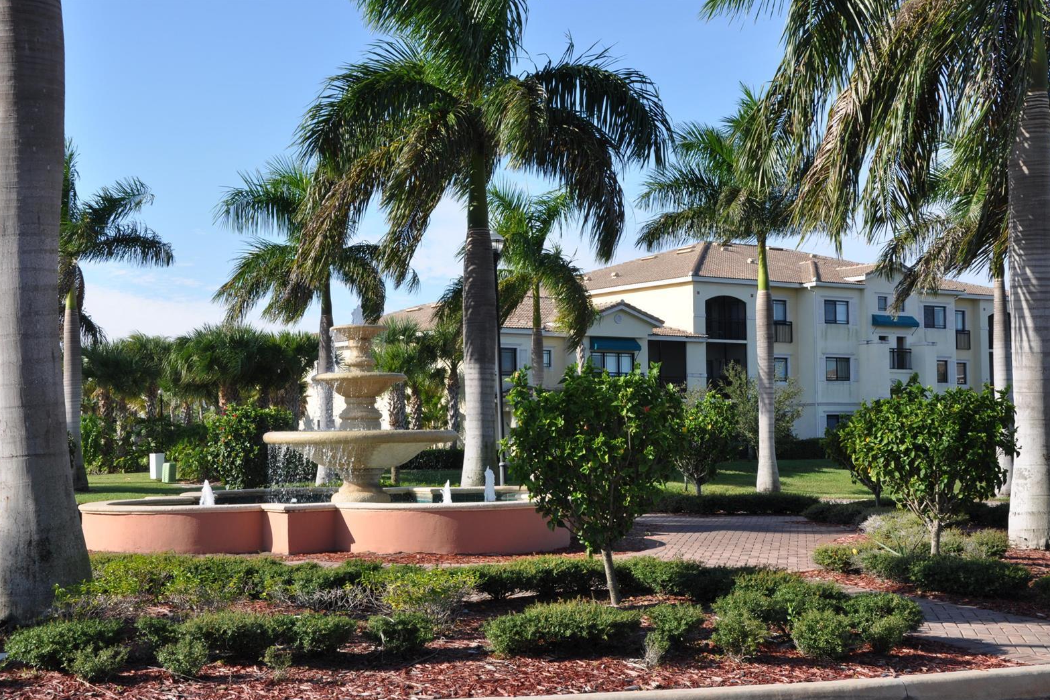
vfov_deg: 26.0
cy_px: 354
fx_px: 1517
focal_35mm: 52
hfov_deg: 38.2
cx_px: 517
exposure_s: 1/160
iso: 200
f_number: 13
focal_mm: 34
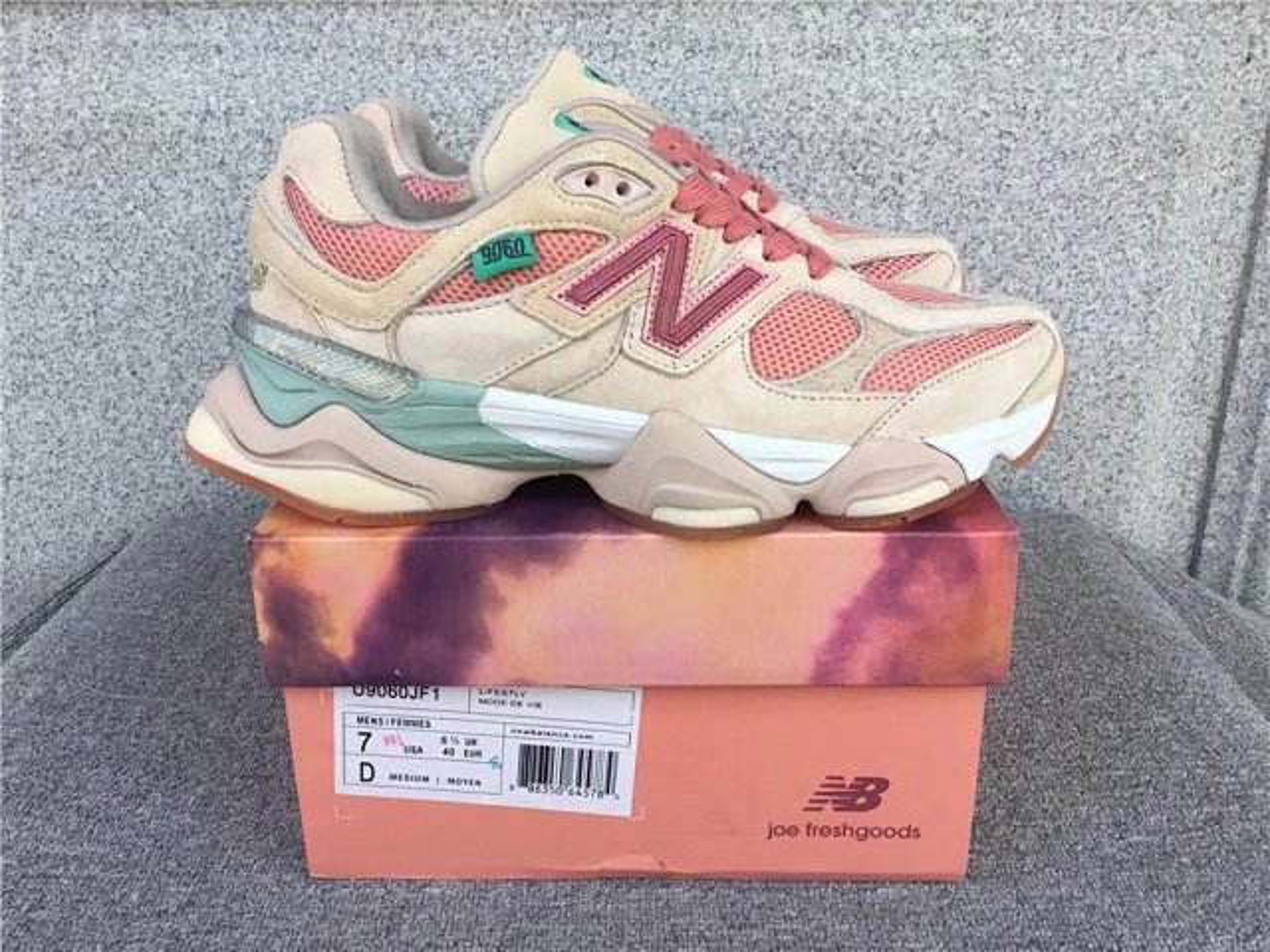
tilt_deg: -21.4
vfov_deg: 45.4
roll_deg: +0.9
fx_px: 1137
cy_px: 476
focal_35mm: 31
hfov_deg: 58.4
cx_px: 635
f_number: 2.4
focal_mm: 3.3
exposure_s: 1/210
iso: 25
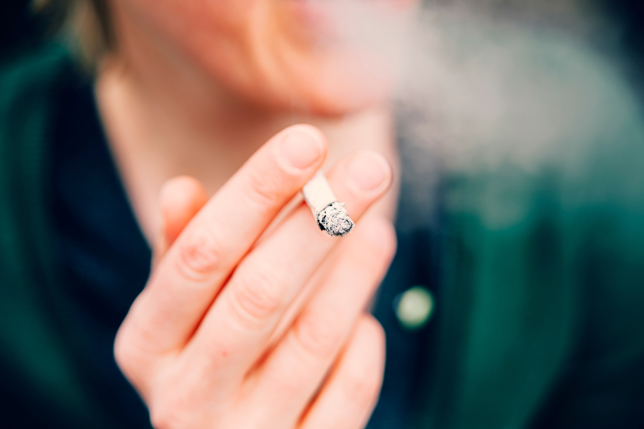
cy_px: 214
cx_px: 322
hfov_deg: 28.9
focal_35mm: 70
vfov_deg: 19.4
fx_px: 1251
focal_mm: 70
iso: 200
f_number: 3.5
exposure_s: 1/400
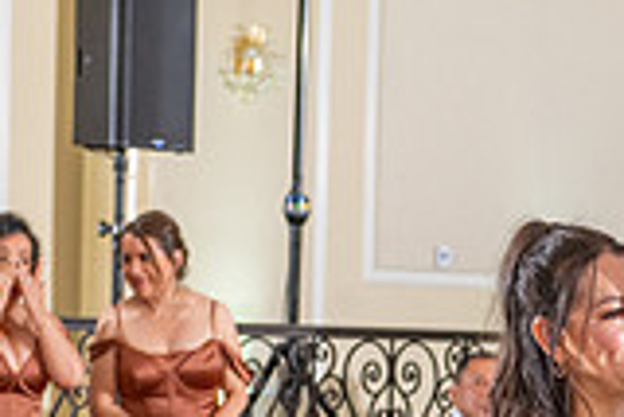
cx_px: 850
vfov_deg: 7.8
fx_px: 3019
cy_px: 559
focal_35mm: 174
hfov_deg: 11.4
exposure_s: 1/160
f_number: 4
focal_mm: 48
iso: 800
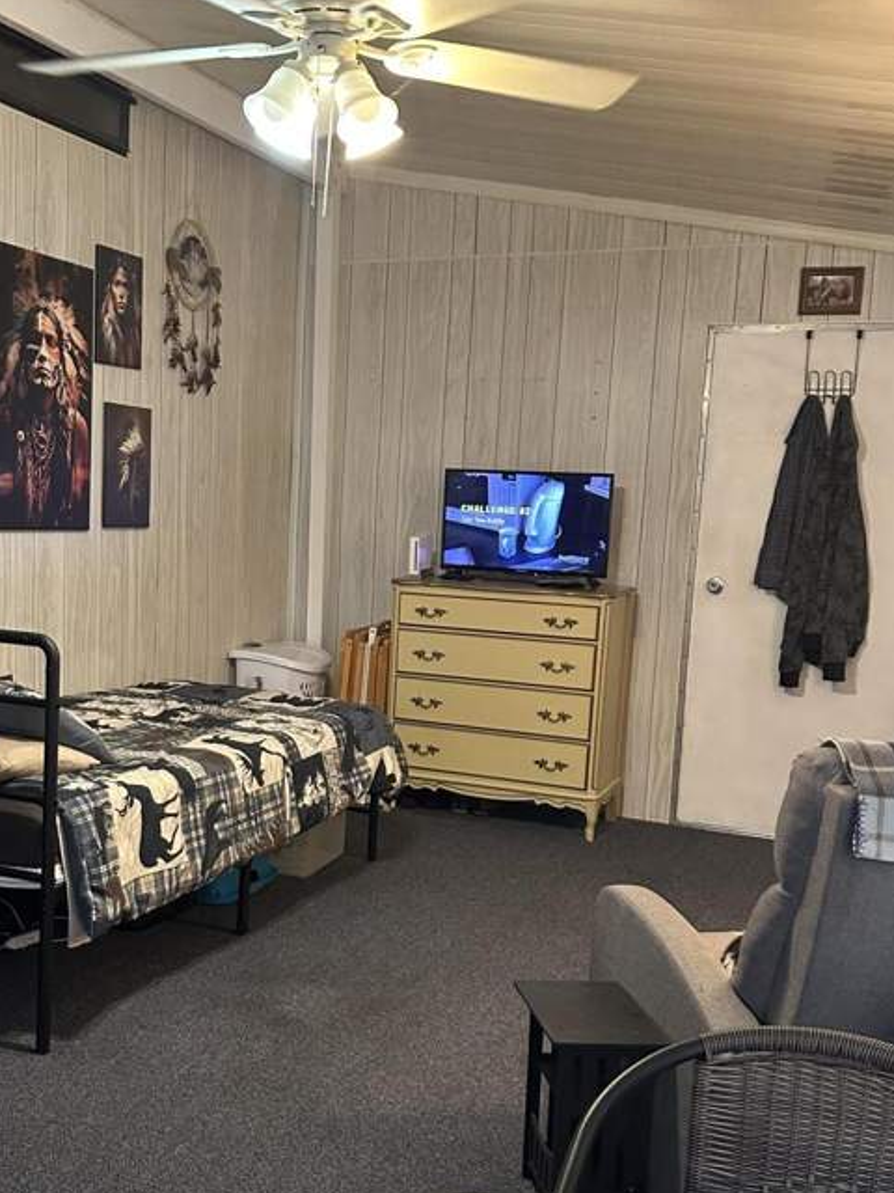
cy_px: 677
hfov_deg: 35.7
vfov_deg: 46.7
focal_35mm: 40
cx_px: 311
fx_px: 1377
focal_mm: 6.86
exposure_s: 1/60
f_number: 1.78
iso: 640
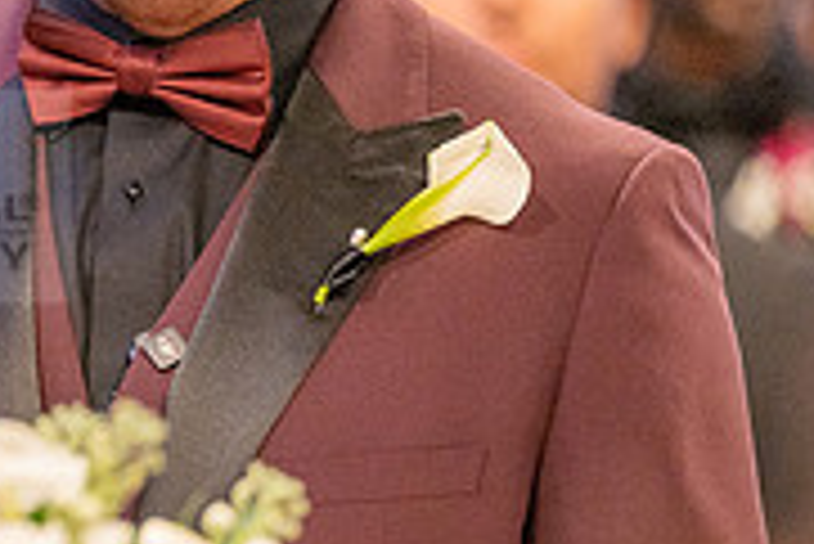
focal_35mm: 640
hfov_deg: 3.2
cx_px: -310
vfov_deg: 2.2
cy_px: 196
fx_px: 14482
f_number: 2.8
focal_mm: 200
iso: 1600
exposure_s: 1/125
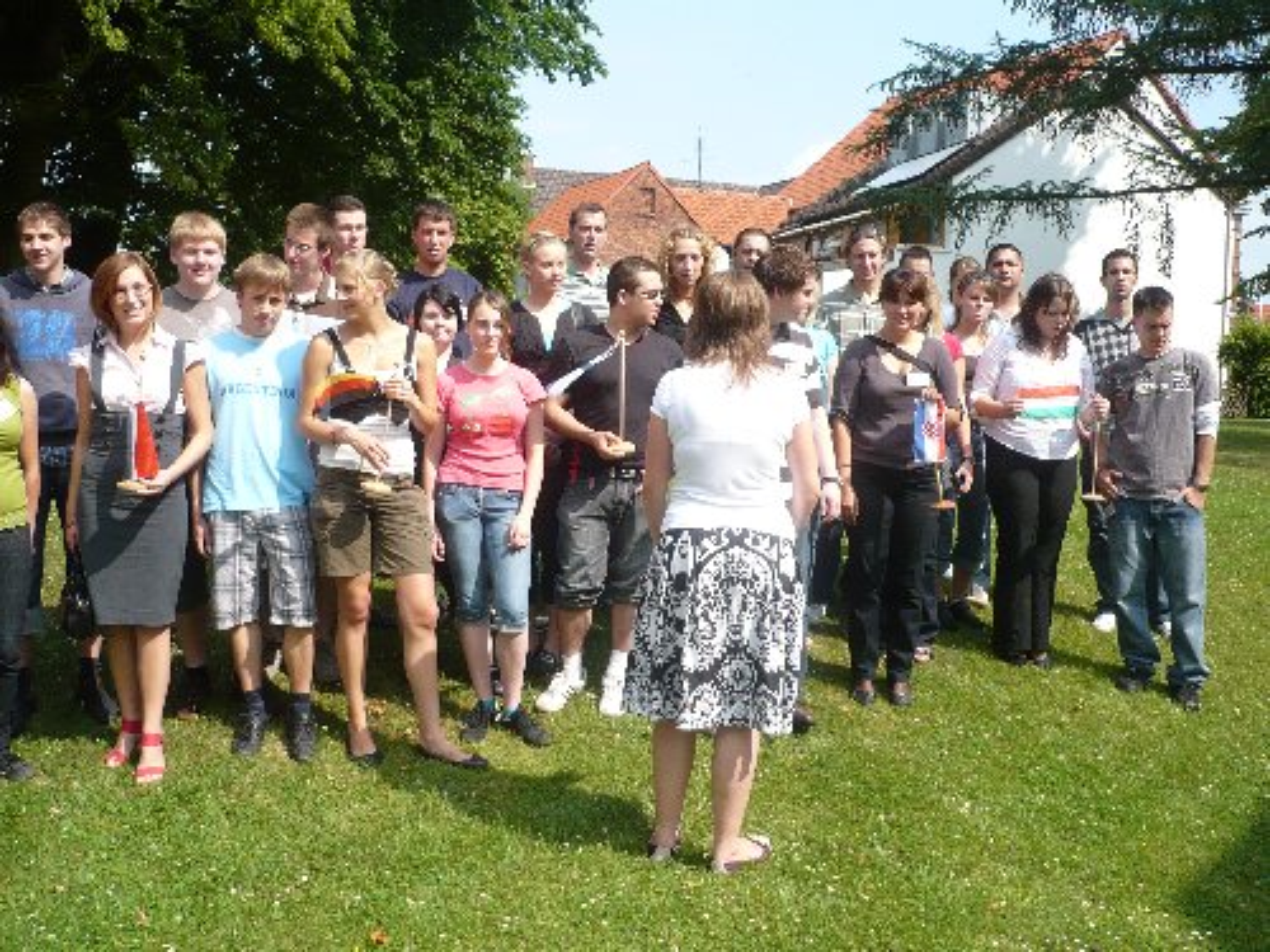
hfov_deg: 52.6
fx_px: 1284
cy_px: 476
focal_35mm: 35
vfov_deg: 40.7
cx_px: 635
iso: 100
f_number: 2.8
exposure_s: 1/800
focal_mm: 5.8
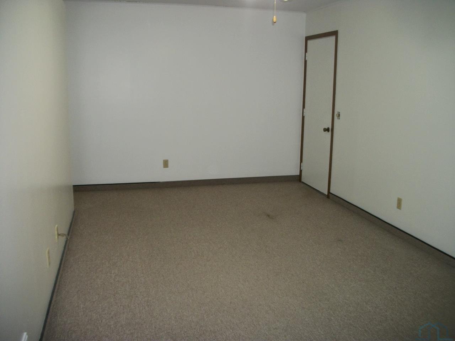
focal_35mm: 32
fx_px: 421
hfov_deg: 56.8
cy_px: 170
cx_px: 228
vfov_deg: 44.2
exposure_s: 1/30
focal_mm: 5.7
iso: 160
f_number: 2.9
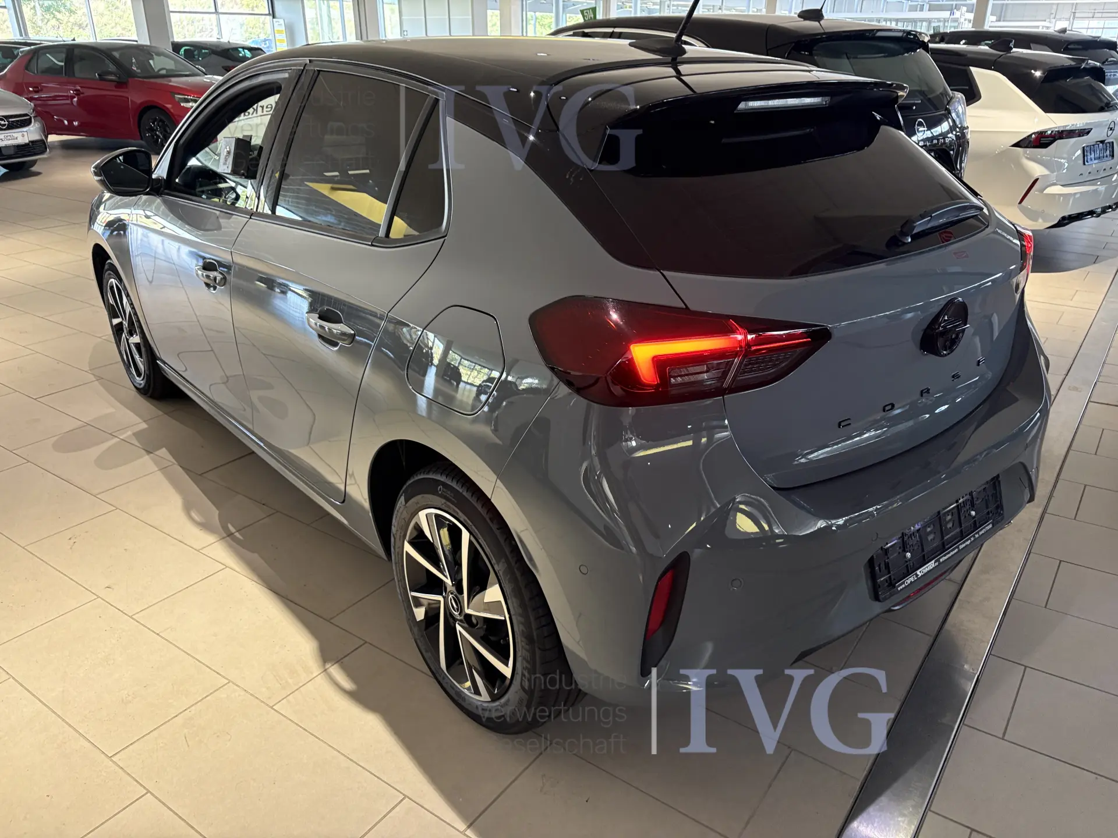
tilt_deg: -23.5
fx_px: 840
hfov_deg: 67.3
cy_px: 419
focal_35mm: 26
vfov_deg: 53.1
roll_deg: +1.1
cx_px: 559
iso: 160
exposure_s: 1/49
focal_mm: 5.96
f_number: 1.6
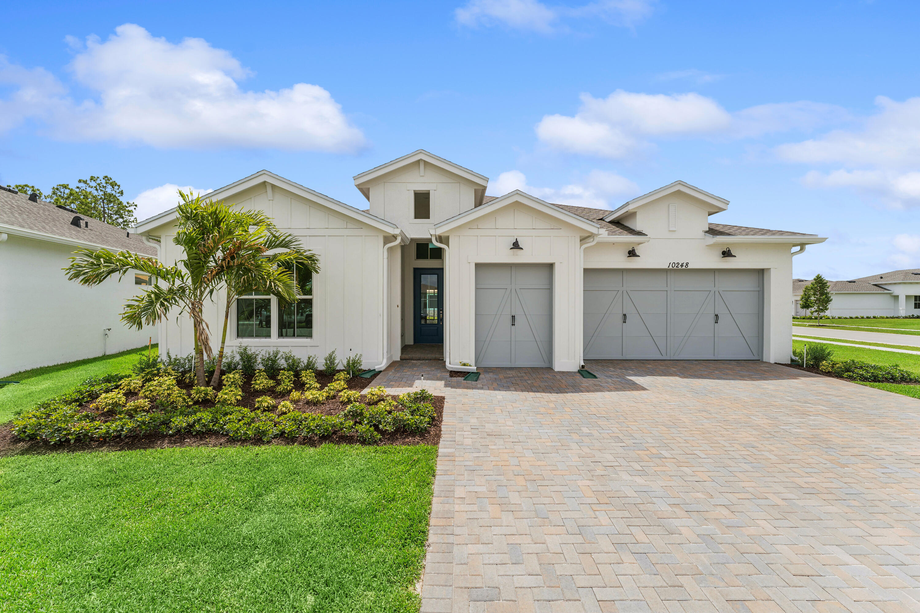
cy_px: 306
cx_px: 460
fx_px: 358
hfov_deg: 104.3
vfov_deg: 81.2
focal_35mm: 14
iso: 100
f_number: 8
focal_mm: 14
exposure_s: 1/200
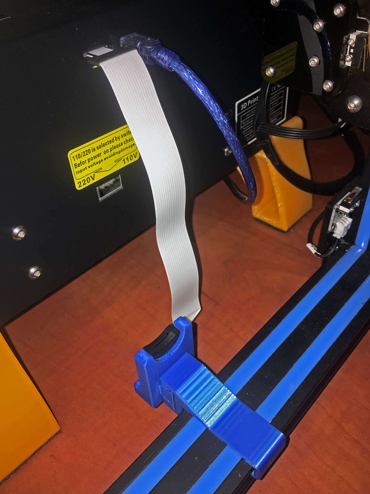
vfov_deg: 61.7
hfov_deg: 48.2
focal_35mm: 29
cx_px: 185
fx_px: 413
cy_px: 247
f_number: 2.2
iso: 25
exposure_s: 1/44
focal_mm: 4.15
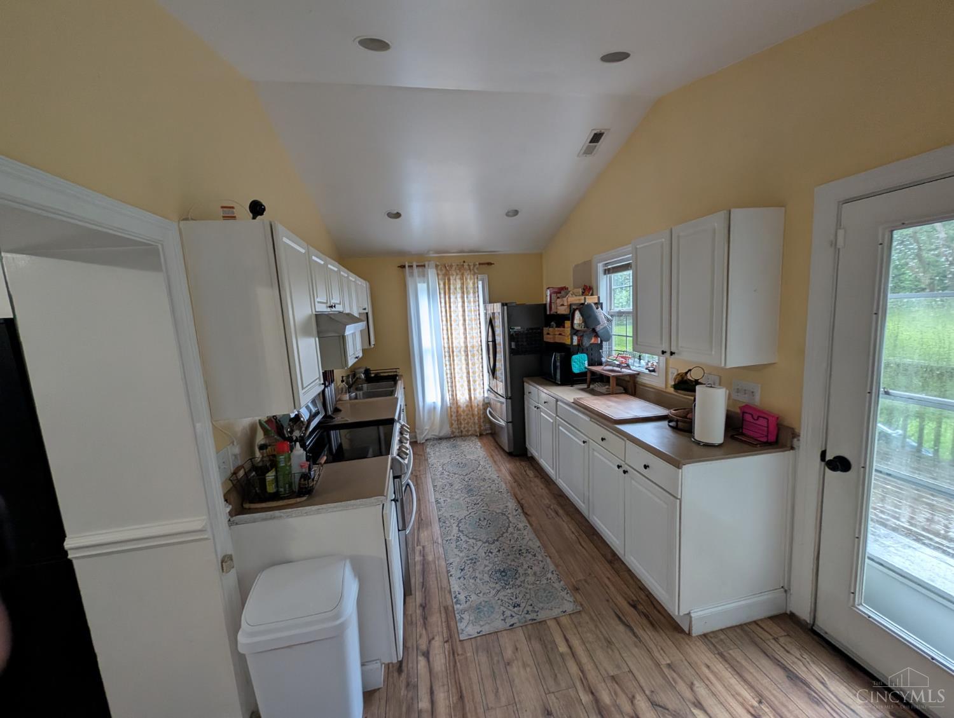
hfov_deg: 110.5
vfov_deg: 94.6
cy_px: 359
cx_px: 477
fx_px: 331
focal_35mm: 12
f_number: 1.7
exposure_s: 1/23.8
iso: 185
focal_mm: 2.02
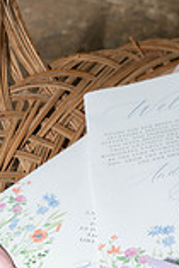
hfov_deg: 16.3
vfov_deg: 24.7
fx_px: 610
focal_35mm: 82
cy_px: 157
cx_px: 179
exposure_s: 1/250
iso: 200
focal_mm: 28.6
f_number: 5
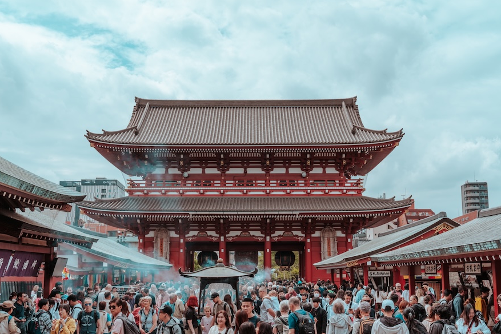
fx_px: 543
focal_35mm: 39
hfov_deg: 49.5
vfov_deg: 34.2
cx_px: 247
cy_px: 168
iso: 100
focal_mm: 38
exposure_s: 1/320
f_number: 8
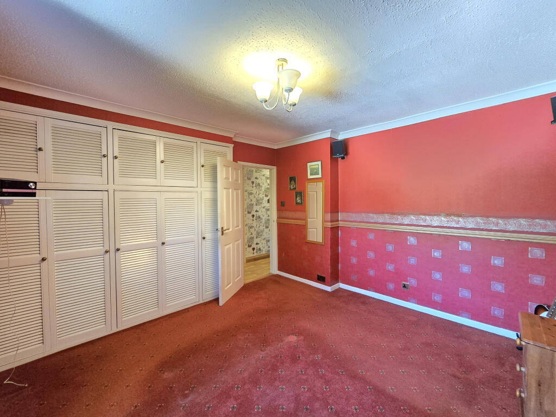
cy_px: 208
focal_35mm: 13
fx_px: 209
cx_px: 278
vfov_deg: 89.9
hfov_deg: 106.2
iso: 1000
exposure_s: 1/50
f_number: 2.2
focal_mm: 2.2
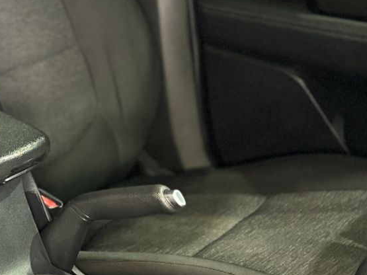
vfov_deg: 17.7
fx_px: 880
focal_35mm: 83
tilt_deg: -18.7
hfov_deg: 20.8
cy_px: 102
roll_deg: +2.7
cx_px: -147
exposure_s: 1/40
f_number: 1.78
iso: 640
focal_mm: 6.86
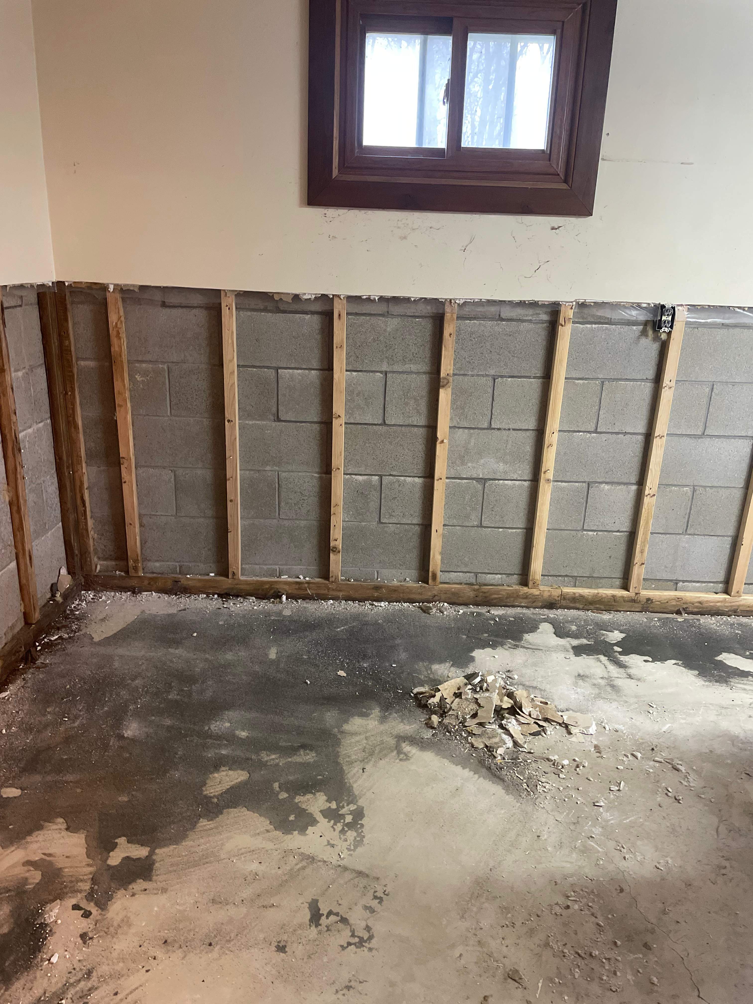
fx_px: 754
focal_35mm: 26
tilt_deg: -18.6
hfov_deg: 53.1
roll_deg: -0.2
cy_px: 502
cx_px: 376
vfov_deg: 67.3
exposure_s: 1/60
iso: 400
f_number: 1.6
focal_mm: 4.2
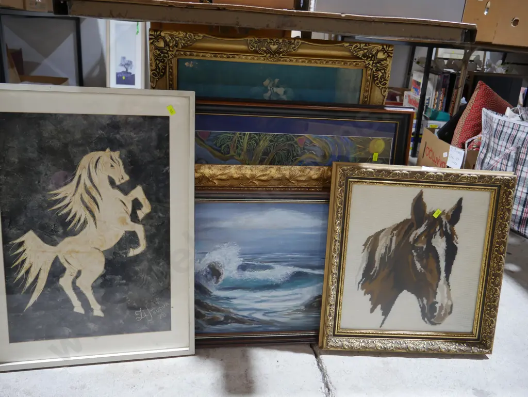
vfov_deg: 46.8
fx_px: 458
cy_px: 198
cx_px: 264
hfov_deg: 59.9
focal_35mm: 30
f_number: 3.6
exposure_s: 1/60
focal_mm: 15
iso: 640
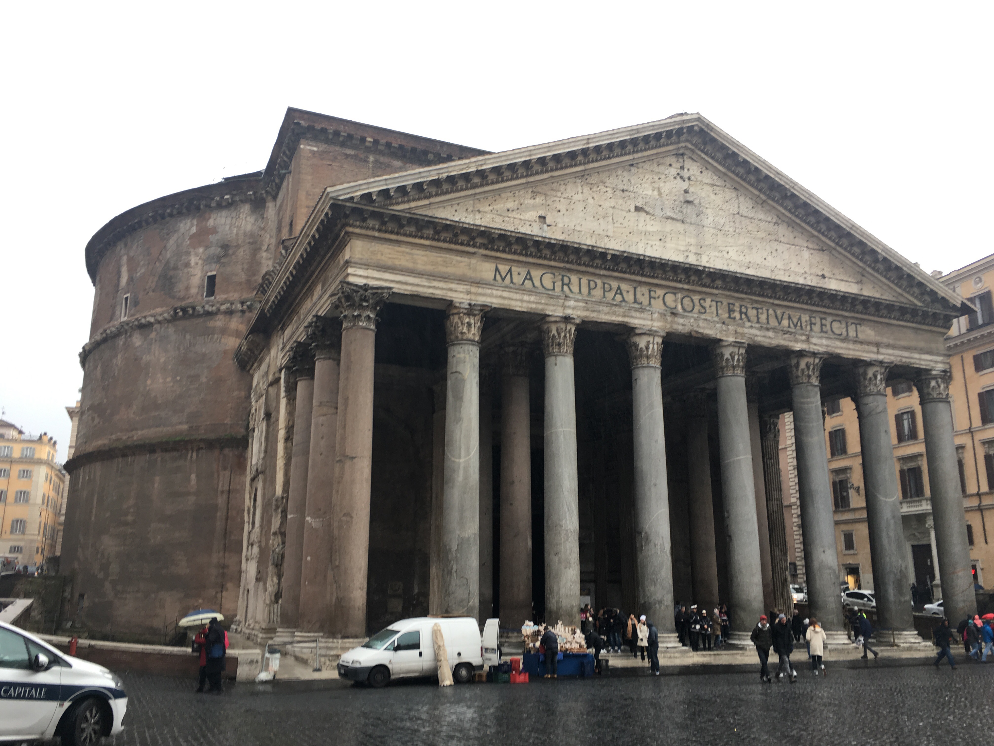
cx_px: 497
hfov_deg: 61.7
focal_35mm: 29
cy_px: 373
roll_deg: -1.1
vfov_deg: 48.2
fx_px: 833
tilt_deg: +17.5
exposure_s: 1/50
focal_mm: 4.15
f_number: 2.2
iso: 25
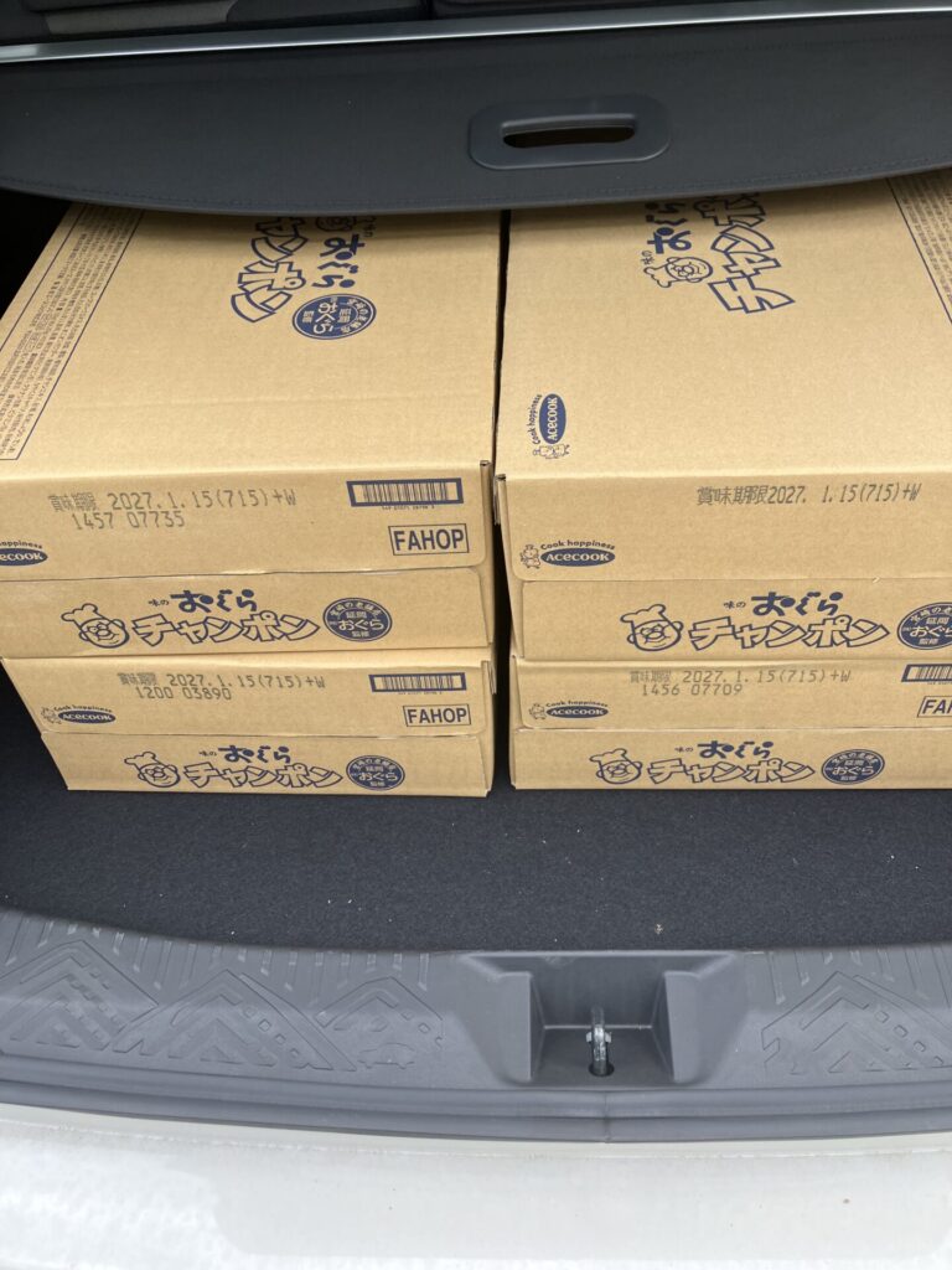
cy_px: 635
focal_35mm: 28
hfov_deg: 49.7
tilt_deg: -52.5
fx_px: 1027
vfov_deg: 63.4
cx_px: 476
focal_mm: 3.99
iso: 32
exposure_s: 1/121
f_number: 1.8
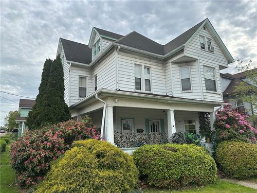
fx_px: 178
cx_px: 128
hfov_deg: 71.6
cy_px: 96
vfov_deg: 56.8
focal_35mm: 24
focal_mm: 6.86
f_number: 1.78
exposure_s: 1/1812
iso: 80
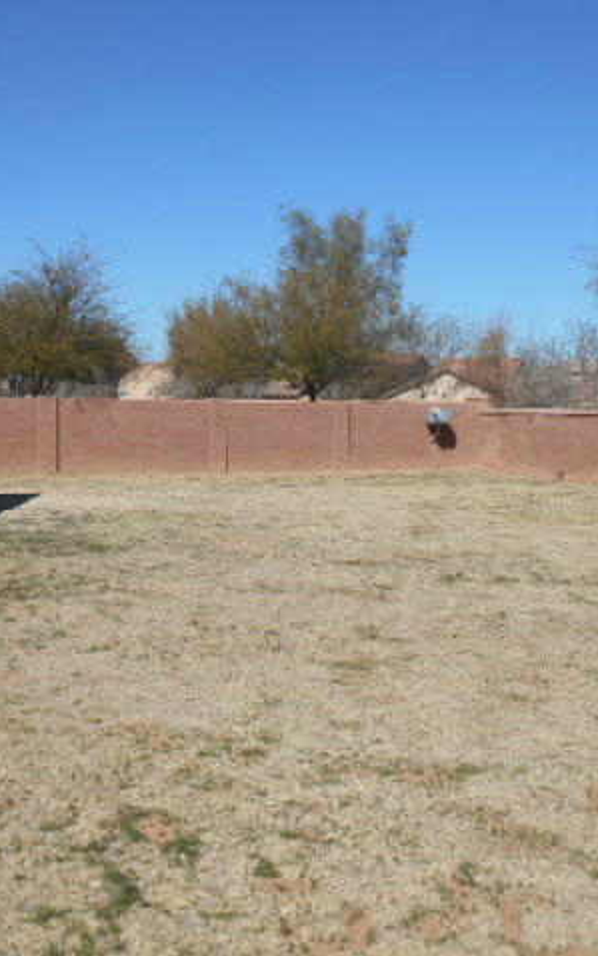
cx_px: 248
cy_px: 478
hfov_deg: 29.2
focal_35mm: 44
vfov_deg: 45.3
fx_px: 1147
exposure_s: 1/1250
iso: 80
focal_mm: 5.5
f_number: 3.6
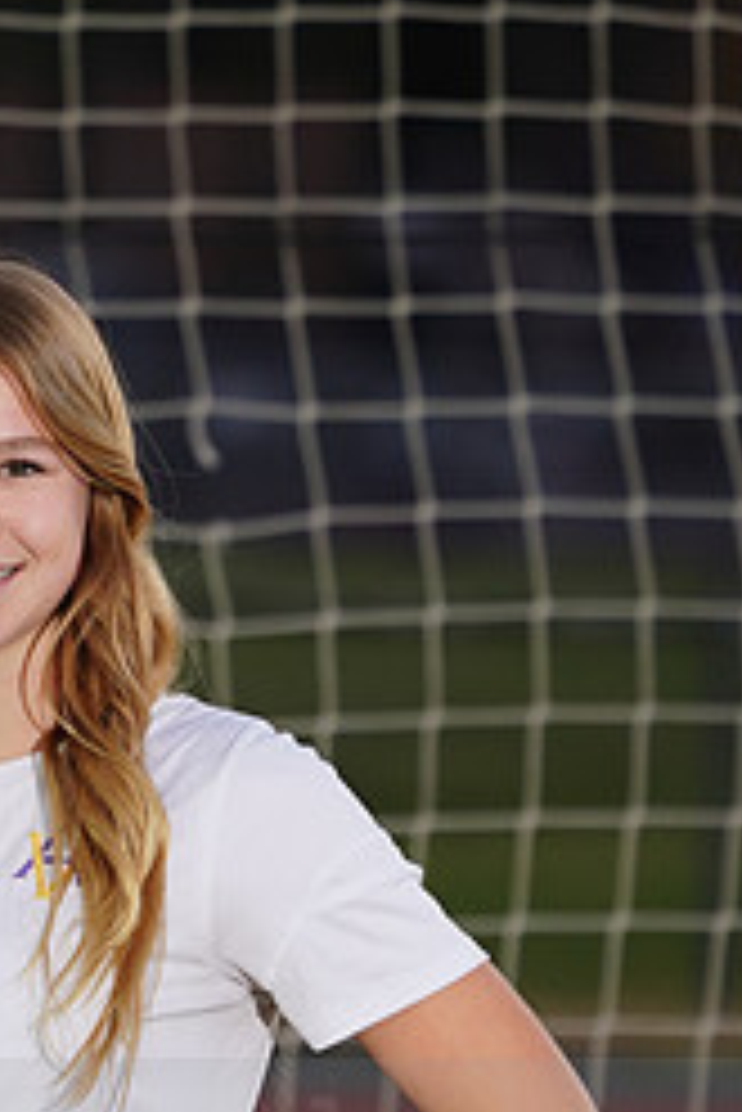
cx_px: -115
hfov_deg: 2.0
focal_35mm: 698
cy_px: 1121
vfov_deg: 3.0
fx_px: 21548
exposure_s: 1/40
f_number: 5.6
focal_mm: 297
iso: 320
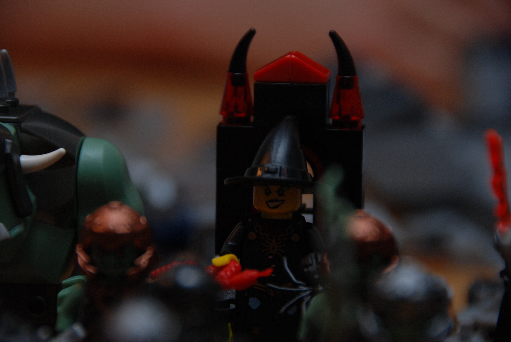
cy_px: 171
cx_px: 256
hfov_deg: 6.9
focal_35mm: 300
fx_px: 4263
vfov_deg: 4.6
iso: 200
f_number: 5.6
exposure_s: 1/60
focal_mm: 200
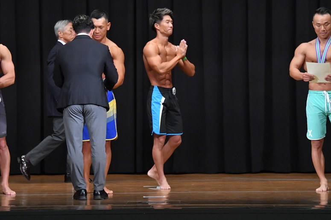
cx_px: 166
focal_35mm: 225
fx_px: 2068
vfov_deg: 6.1
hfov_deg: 9.2
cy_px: 110
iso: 8000
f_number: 5.6
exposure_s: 1/400
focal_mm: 150
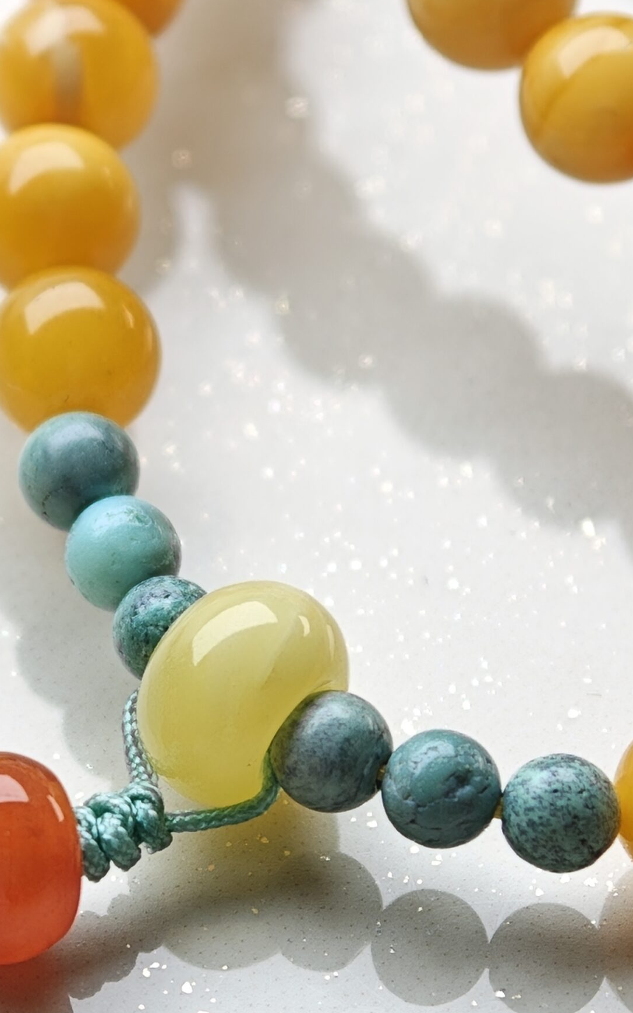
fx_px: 7010
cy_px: 536
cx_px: 3
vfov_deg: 8.3
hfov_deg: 5.2
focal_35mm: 254
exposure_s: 1/200
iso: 80
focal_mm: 16.53
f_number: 2.1
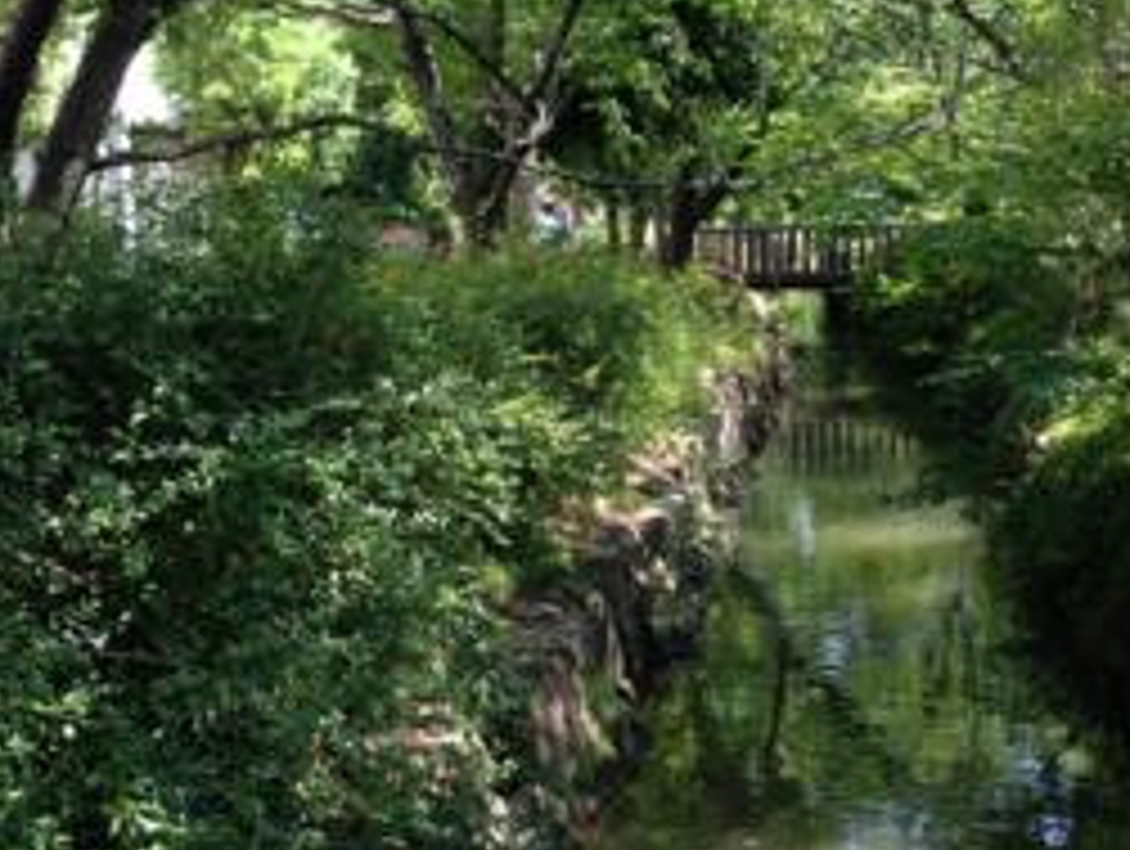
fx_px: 2060
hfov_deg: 30.5
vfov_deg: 23.3
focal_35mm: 63
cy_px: 297
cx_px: 743
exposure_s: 1/153
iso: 50
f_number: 2.4
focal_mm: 4.13
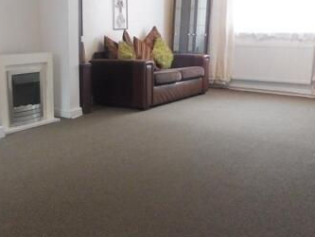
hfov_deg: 43.4
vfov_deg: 34.4
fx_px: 382
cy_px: 113
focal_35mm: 42
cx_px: 81
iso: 400
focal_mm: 4.3
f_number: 3.3
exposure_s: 1/25
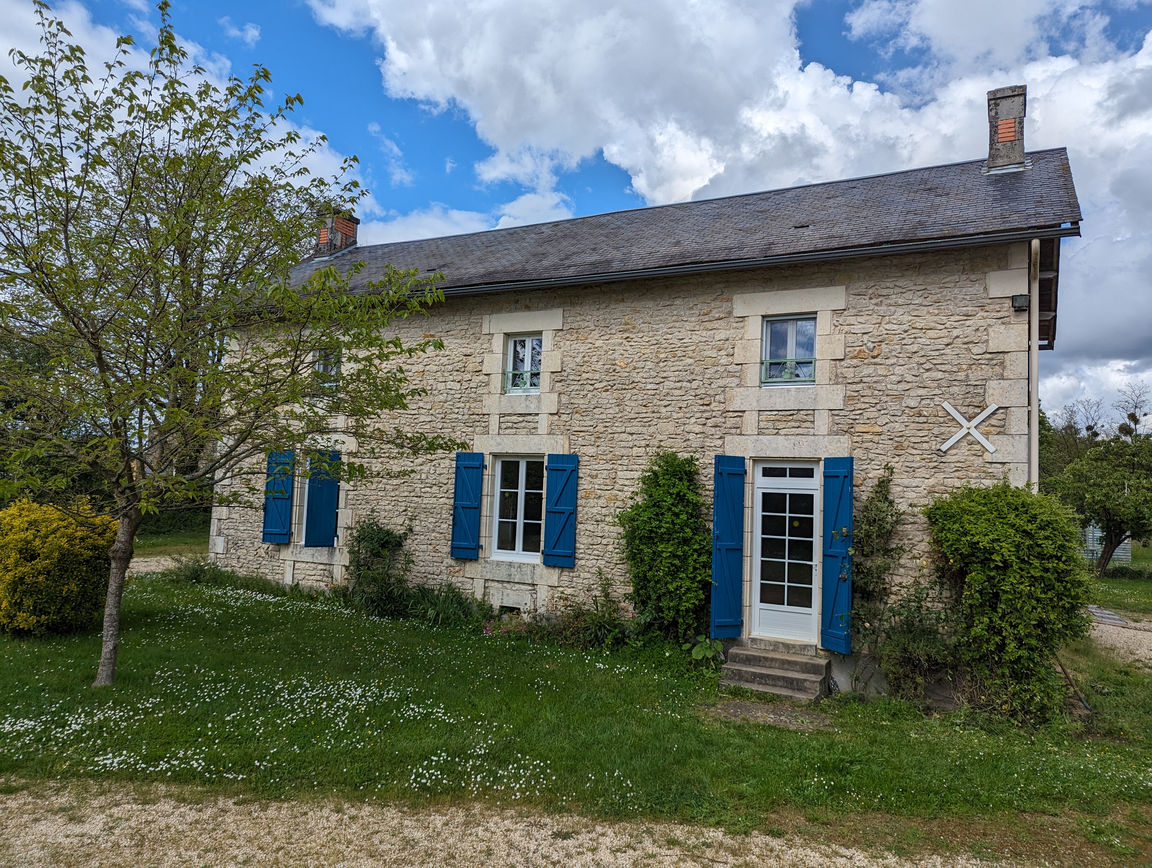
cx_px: 576
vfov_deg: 56.9
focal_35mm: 24
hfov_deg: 71.5
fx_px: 800
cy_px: 434
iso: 47
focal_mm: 6.81
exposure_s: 1/4184
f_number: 1.85
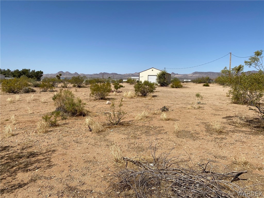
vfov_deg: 53.1
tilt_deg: -4.9
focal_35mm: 26
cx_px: 132
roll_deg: -0.9
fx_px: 198
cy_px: 99
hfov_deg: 67.3
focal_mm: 4.25
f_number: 1.8
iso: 32
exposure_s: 1/5025
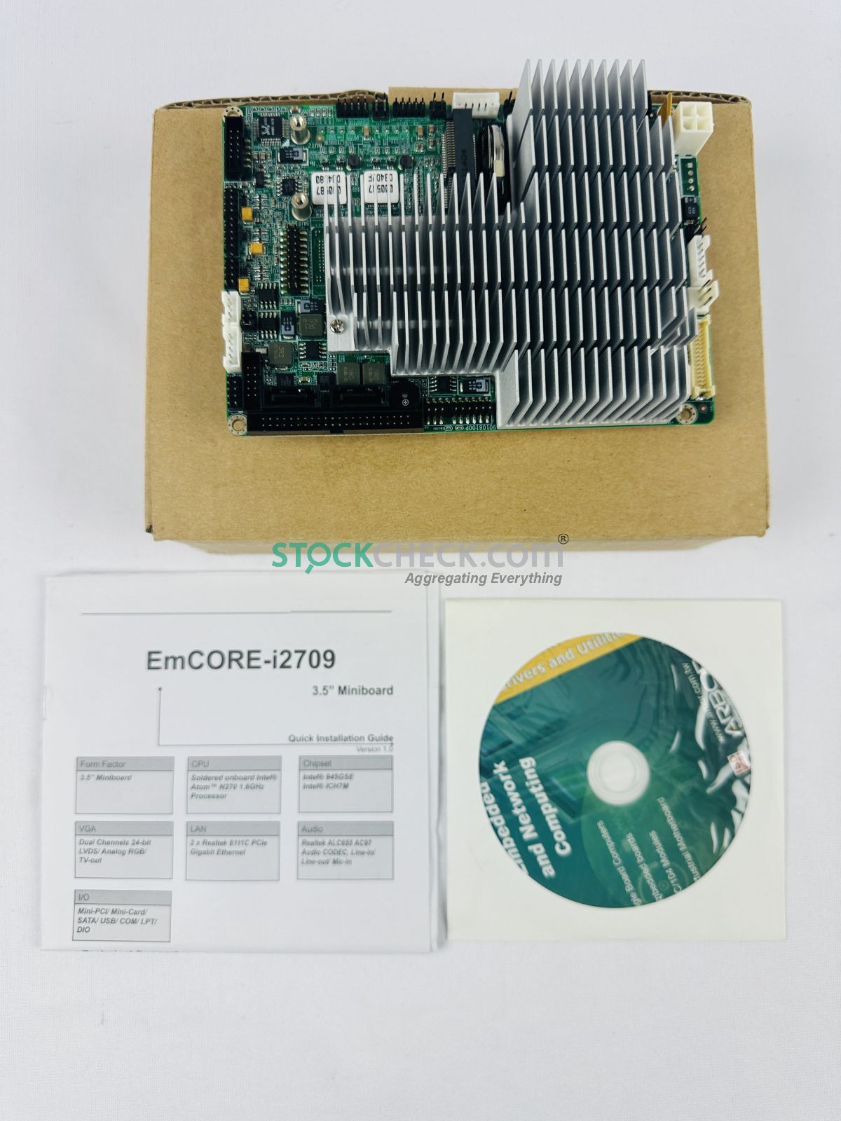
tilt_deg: -85.7
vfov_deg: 71.6
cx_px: 420
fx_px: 777
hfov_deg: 56.8
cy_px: 560
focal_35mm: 24
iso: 64
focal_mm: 6.86
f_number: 1.78
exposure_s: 1/120
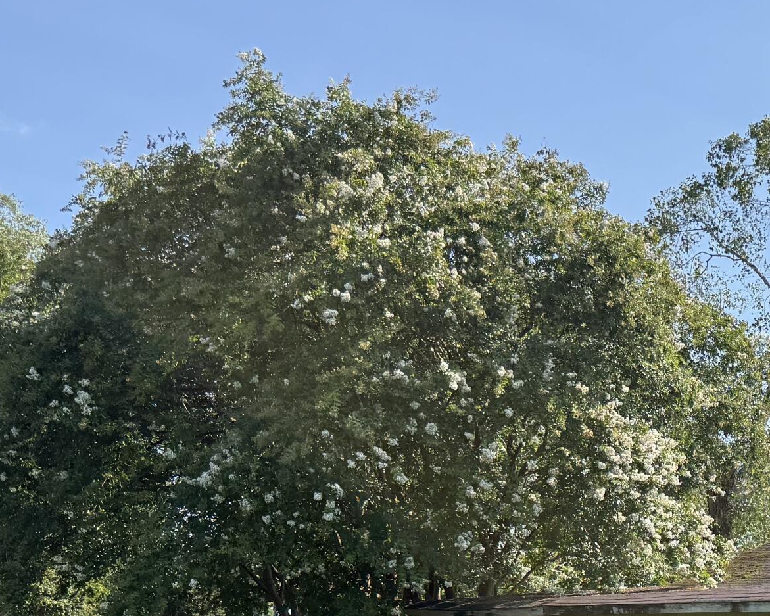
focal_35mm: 60
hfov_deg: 27.6
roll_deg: -0.6
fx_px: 1367
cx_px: 925
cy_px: 627
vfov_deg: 24.2
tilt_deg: +2.6
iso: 100
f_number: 1.78
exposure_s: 1/2525
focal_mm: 6.76
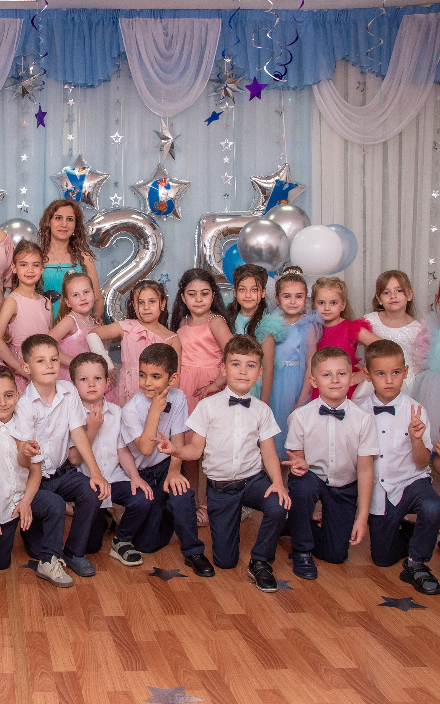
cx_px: -1
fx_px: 1055
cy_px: 329
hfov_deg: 22.6
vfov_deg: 36.9
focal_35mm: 55
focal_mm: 31
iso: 640
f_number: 7.1
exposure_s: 1/160
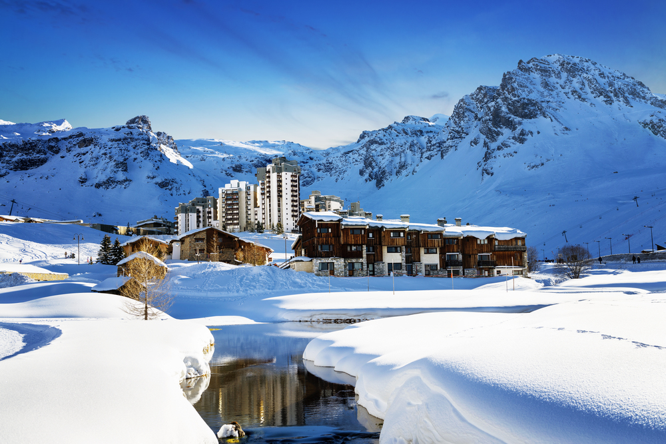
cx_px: 333
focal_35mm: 38
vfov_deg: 35.1
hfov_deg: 50.7
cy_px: 222
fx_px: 703
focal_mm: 38
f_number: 8
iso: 80
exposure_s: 1/250
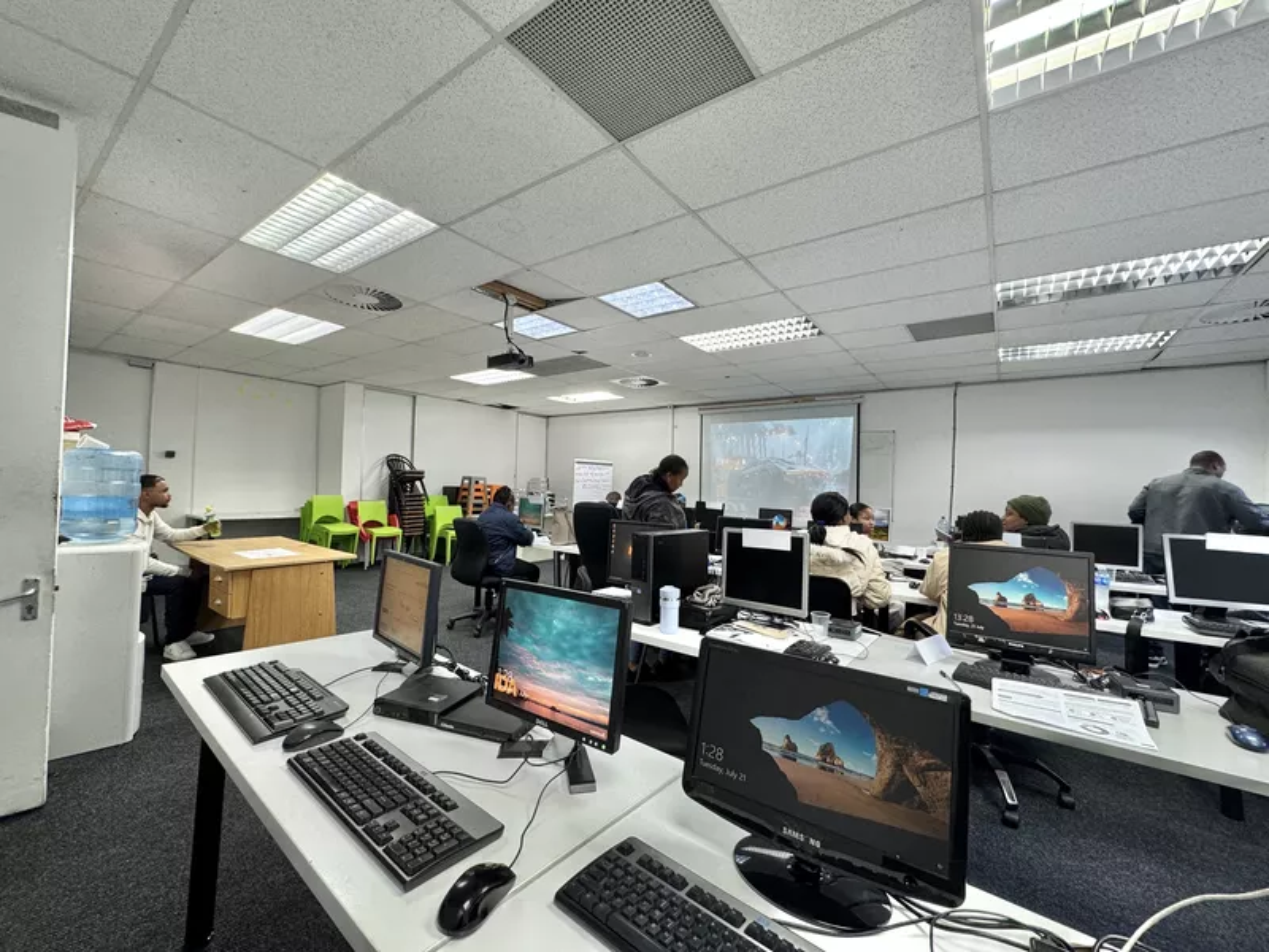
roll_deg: -1.7
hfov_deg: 102.1
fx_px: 513
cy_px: 476
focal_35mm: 14
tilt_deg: +0.7
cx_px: 634
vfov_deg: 85.7
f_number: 2.2
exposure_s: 1/60
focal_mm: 2.22
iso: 200
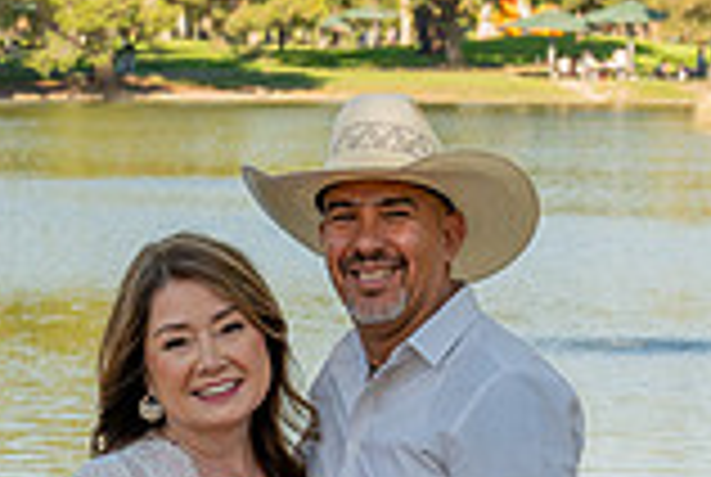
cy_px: 918
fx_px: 4690
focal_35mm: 237
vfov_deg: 5.7
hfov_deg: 8.7
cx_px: 225
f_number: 7.1
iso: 200
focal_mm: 59
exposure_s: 1/200
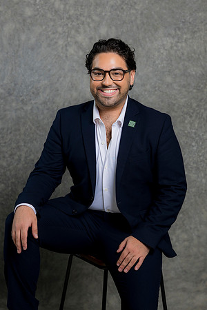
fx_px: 733
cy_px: 155
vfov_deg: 23.9
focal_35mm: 85
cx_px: 104
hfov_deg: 16.1
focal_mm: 85
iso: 125
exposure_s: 1/200
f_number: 5
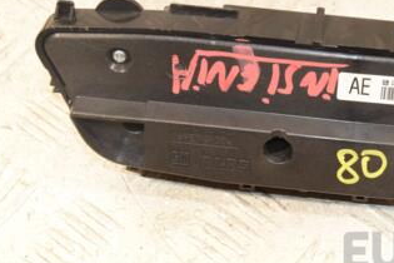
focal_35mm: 120
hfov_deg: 16.9
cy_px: 84
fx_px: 1313
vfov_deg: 11.4
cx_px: 320
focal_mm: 42
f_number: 6.3
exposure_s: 1/200
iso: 1600
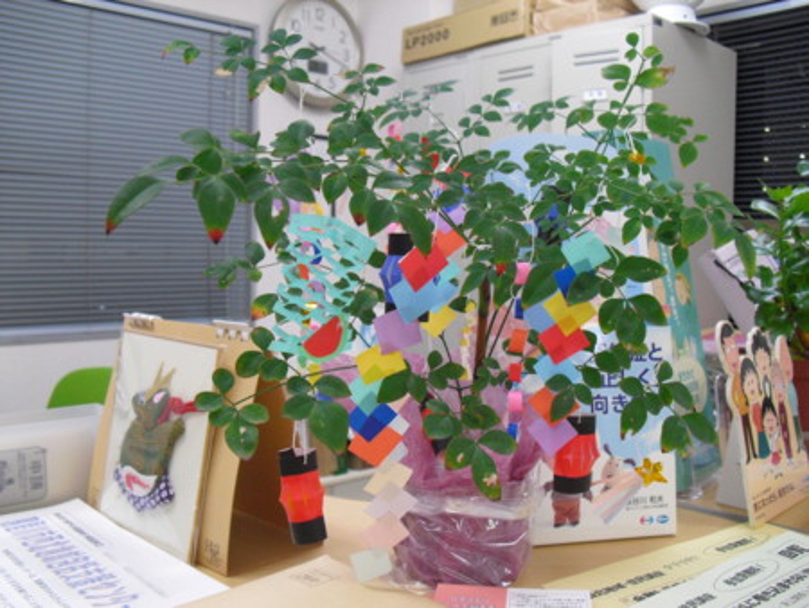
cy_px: 304
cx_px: 404
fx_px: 842
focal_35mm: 36
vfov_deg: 39.7
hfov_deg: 51.3
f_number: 3.1
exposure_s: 1/80
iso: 400
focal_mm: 6.3
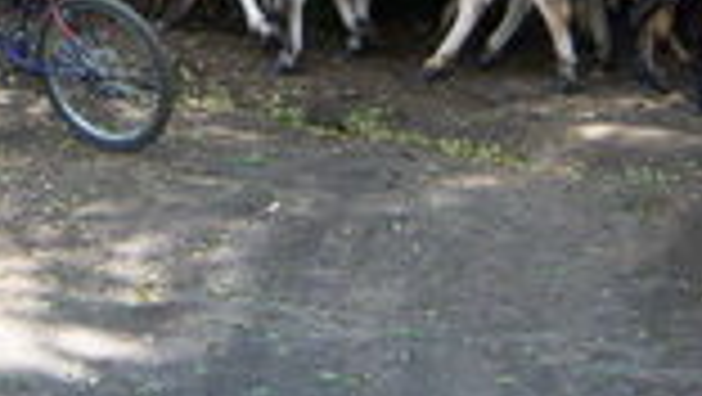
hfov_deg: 22.9
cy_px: -162
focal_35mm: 92
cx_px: 164
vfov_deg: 12.6
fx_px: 1714
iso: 80
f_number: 2.8
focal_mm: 7.5
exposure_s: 1/250
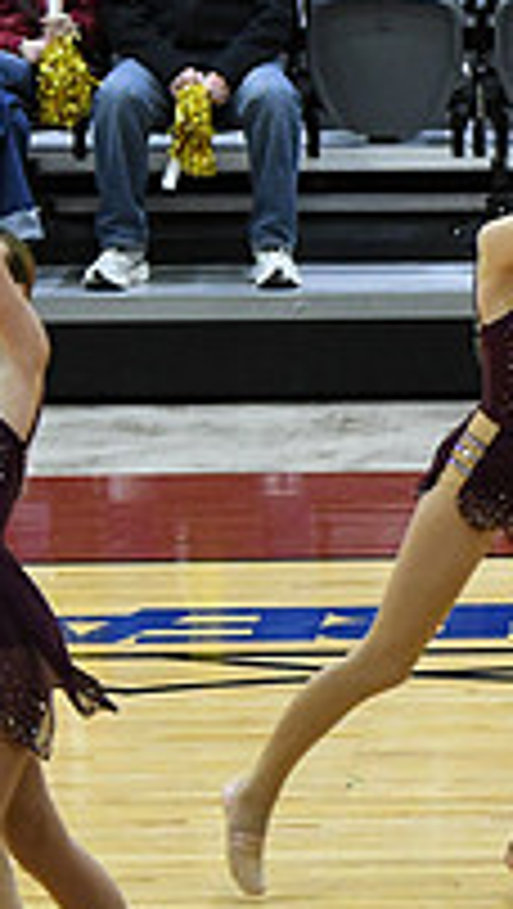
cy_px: 722
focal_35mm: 427
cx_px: 1256
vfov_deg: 5.0
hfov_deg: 2.8
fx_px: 10300
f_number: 4
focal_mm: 95
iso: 5000
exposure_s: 1/400
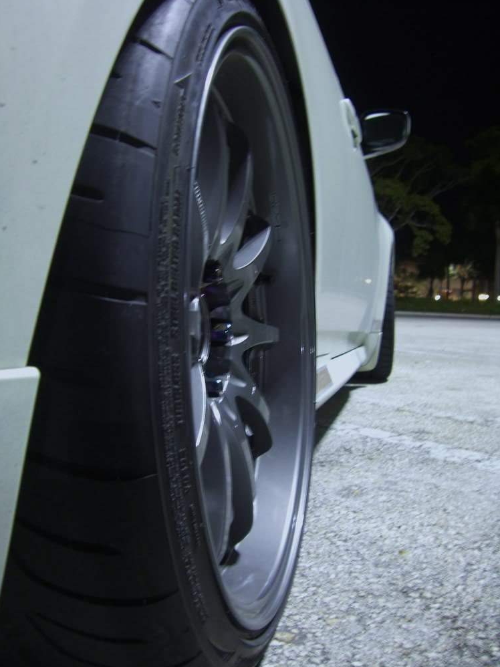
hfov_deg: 36.8
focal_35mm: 39
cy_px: 340
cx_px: 244
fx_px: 751
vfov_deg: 47.9
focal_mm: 6.2
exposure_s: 1/2
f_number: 2.7
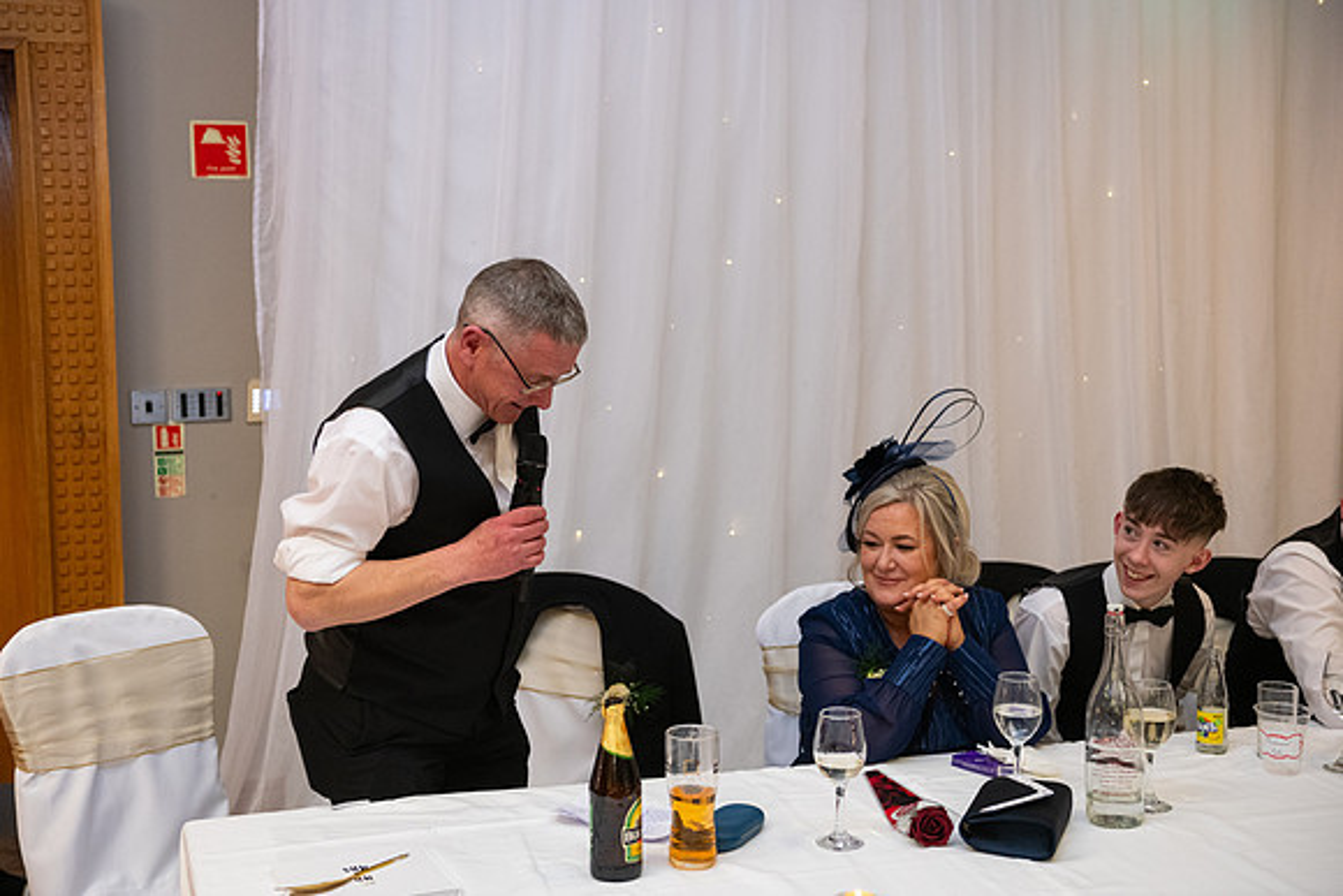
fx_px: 1791
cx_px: 672
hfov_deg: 41.1
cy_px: 448
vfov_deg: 28.1
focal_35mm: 48
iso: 1250
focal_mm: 48
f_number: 3.5
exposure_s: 1/160
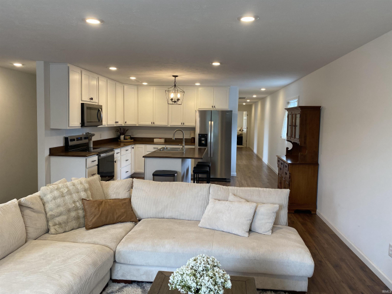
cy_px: 147
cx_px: 196
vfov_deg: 53.0
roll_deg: -1.2
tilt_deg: -5.7
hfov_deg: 67.3
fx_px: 294
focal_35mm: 26
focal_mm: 4.25
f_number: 1.8
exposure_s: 1/120
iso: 125
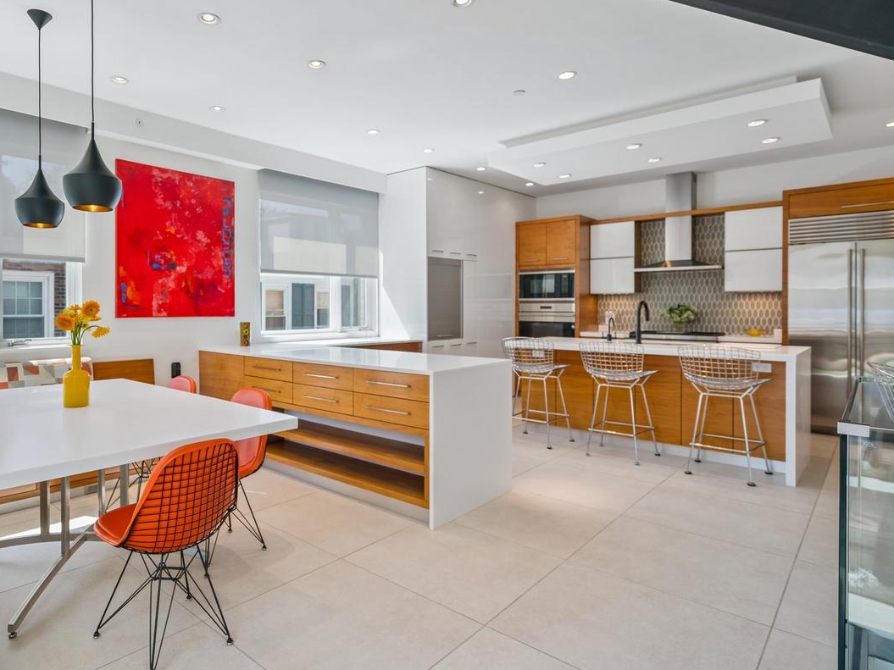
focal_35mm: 21
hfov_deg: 77.4
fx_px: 542
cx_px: 329
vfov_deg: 63.3
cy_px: 308
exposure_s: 1/50
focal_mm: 16
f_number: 4
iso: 200
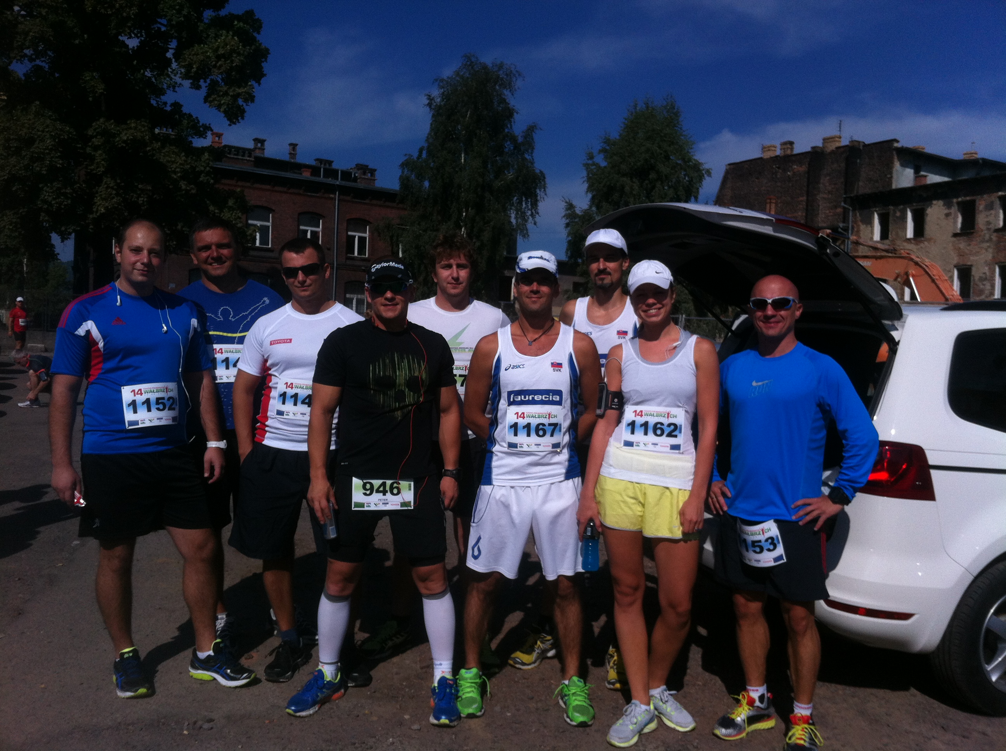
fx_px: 1016
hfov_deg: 52.7
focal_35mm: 35
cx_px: 503
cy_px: 376
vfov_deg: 40.6
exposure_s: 1/3769
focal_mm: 3.85
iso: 80
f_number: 2.8
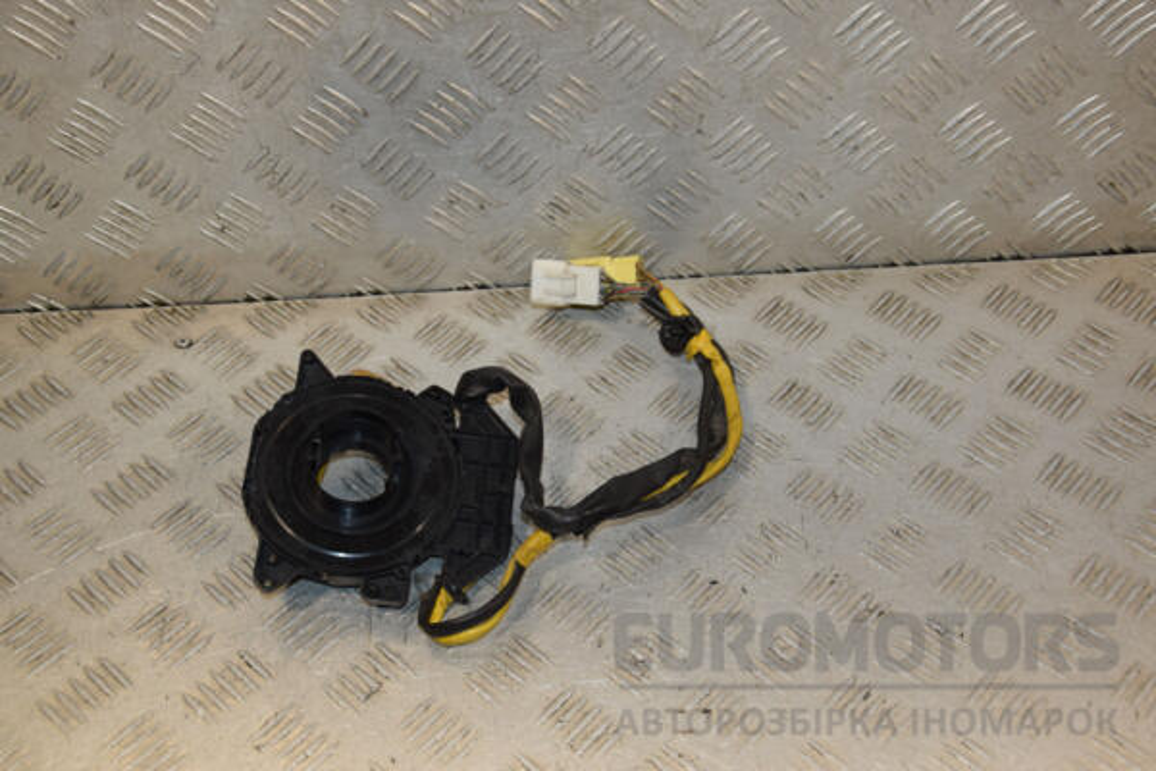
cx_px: 578
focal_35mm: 48
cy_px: 386
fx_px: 1541
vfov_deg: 28.1
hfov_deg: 41.1
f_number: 7.1
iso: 800
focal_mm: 32
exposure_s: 1/200
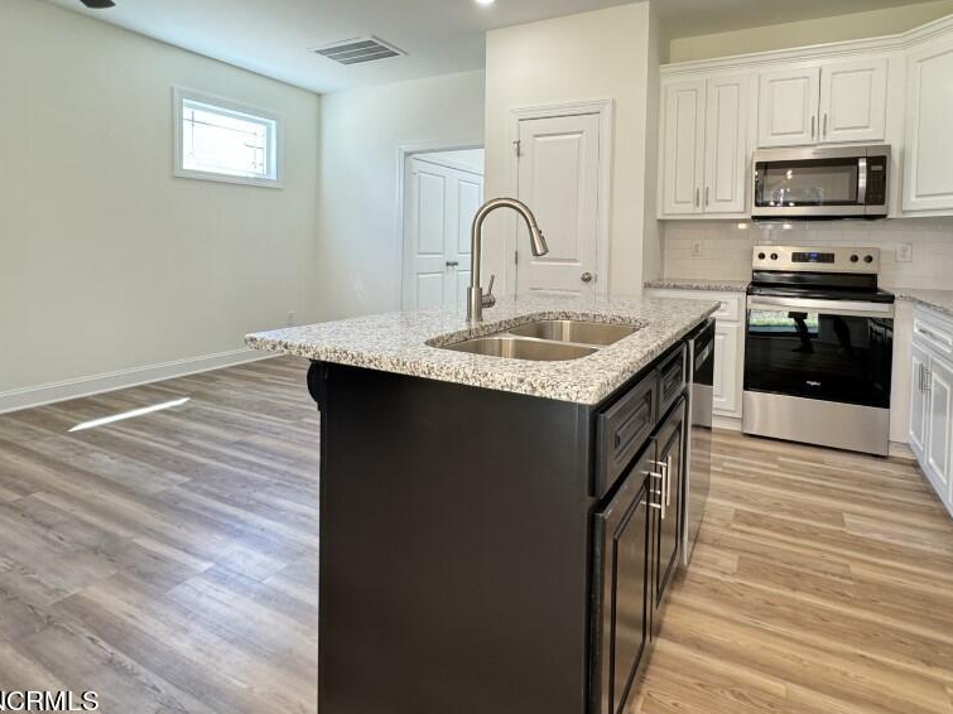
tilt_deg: -1.6
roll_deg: -1.6
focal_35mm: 19
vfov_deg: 67.4
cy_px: 260
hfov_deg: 84.2
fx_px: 523
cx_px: 539
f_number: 2.2
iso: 250
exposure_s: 1/60
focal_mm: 2.22
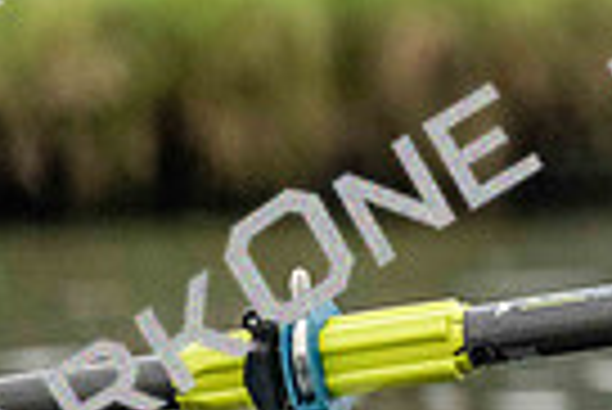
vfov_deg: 0.8
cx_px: 1292
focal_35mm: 1710
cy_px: 34
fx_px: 29101
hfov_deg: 1.2
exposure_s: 1/2500
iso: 5000
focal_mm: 400
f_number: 4.5
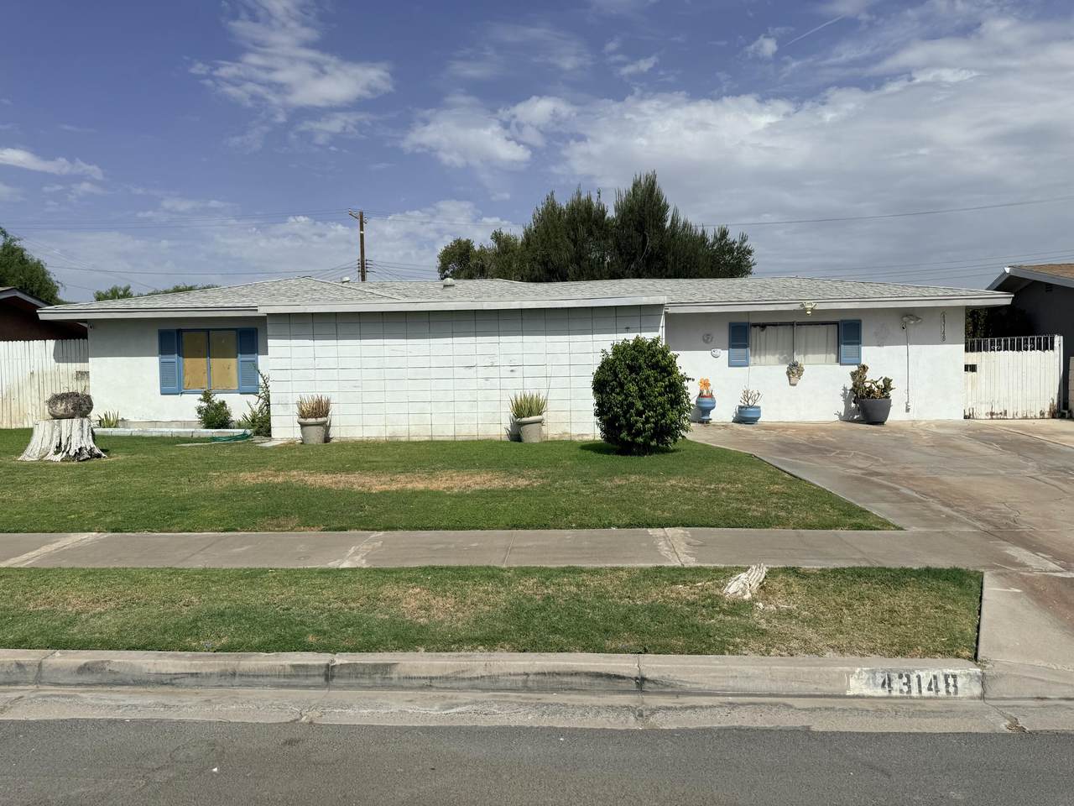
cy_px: 403
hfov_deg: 71.6
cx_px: 537
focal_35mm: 24
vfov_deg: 56.8
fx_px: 745
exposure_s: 1/14286
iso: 80
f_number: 1.78
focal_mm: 6.76
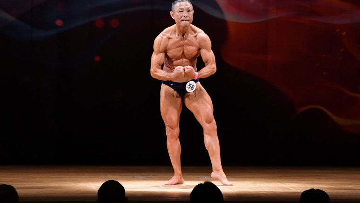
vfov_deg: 5.1
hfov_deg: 9.1
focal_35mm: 237
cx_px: 180
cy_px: 97
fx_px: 2262
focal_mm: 150
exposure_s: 1/400
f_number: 5.6
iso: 4000
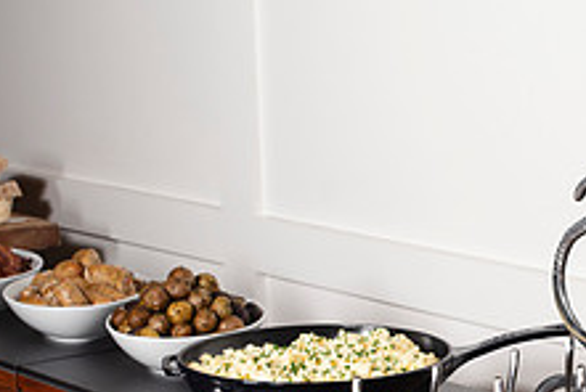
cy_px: 354
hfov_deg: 15.5
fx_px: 2135
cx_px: 480
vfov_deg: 10.4
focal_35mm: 131
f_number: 9
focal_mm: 50
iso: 500
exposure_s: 1/200
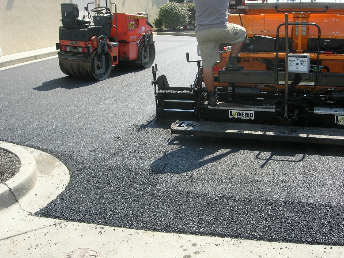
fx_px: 388
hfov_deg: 47.8
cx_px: 170
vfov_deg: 36.8
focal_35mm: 39
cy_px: 127
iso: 64
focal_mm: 7.8
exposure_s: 1/254
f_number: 4.8
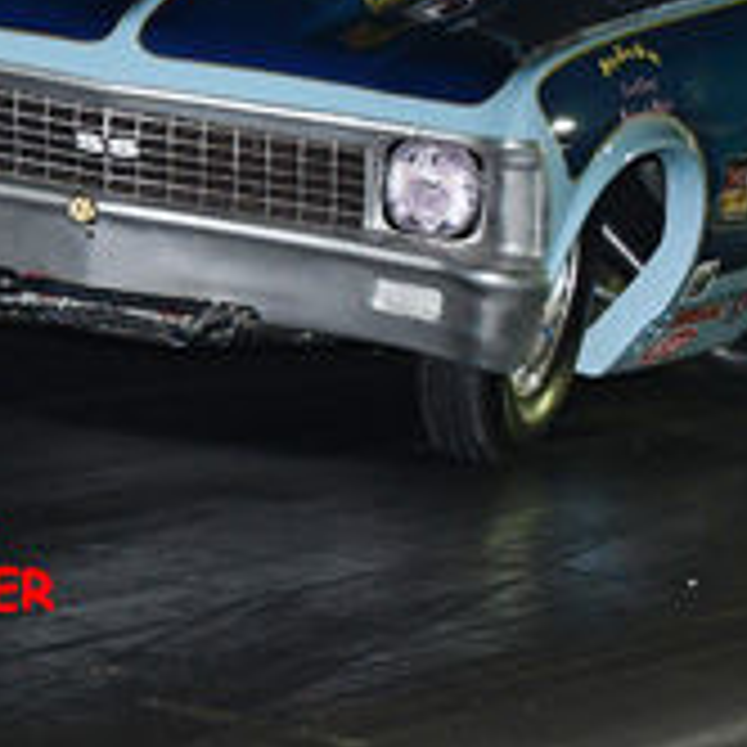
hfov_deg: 5.3
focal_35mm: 330
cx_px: 418
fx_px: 8057
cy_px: 0
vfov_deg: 5.3
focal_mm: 86
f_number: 3.2
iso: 800
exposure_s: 1/200
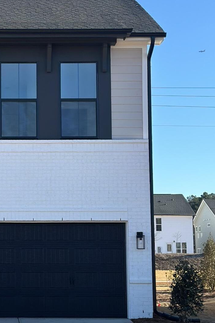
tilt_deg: +8.3
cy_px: 157
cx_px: -4
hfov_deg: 14.3
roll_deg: +0.5
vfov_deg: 21.7
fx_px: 842
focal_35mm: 94
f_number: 1.78
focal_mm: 6.86
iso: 80
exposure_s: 1/3257
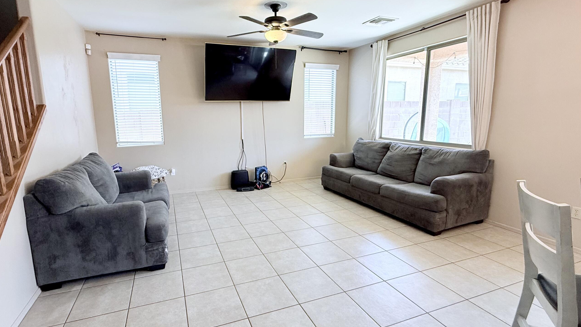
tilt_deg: -8.3
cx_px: 264
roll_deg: +0.6
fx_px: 277
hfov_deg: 92.4
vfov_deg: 61.0
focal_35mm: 18
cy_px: 160
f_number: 2.2
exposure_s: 1/120
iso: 160
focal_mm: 2.22
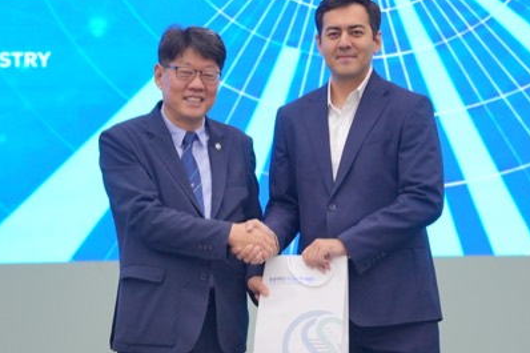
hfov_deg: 11.6
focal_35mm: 178
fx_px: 2619
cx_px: 293
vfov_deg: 7.7
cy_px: 173
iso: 3200
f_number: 4.5
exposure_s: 1/125
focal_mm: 118
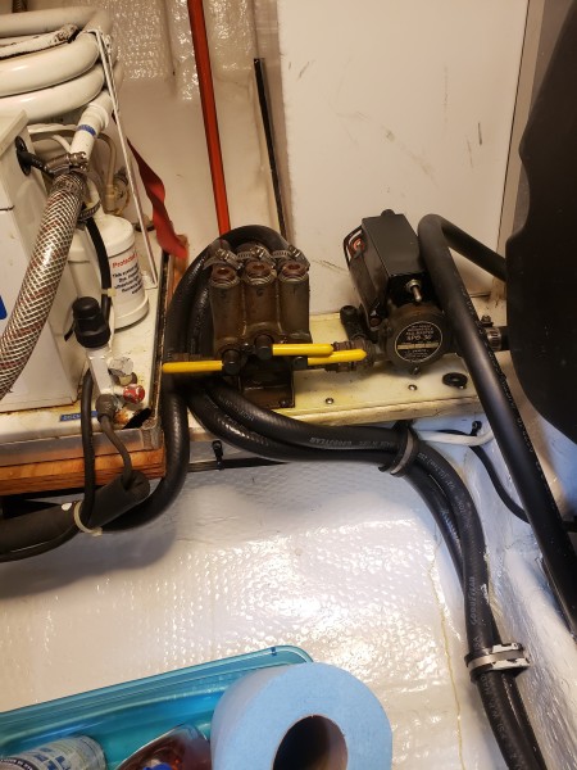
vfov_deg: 67.3
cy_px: 385
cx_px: 288
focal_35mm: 26
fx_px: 578
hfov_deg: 53.1
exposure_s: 1/50
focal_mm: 4.3
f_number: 2.4
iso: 320
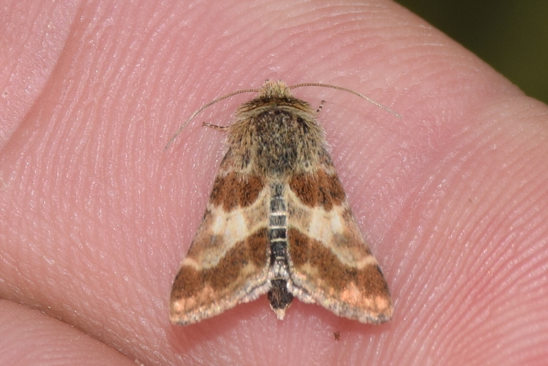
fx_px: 3200
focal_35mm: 210
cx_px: 274
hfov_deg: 9.8
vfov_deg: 6.6
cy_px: 183
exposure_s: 1/160
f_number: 13
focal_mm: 140
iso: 100
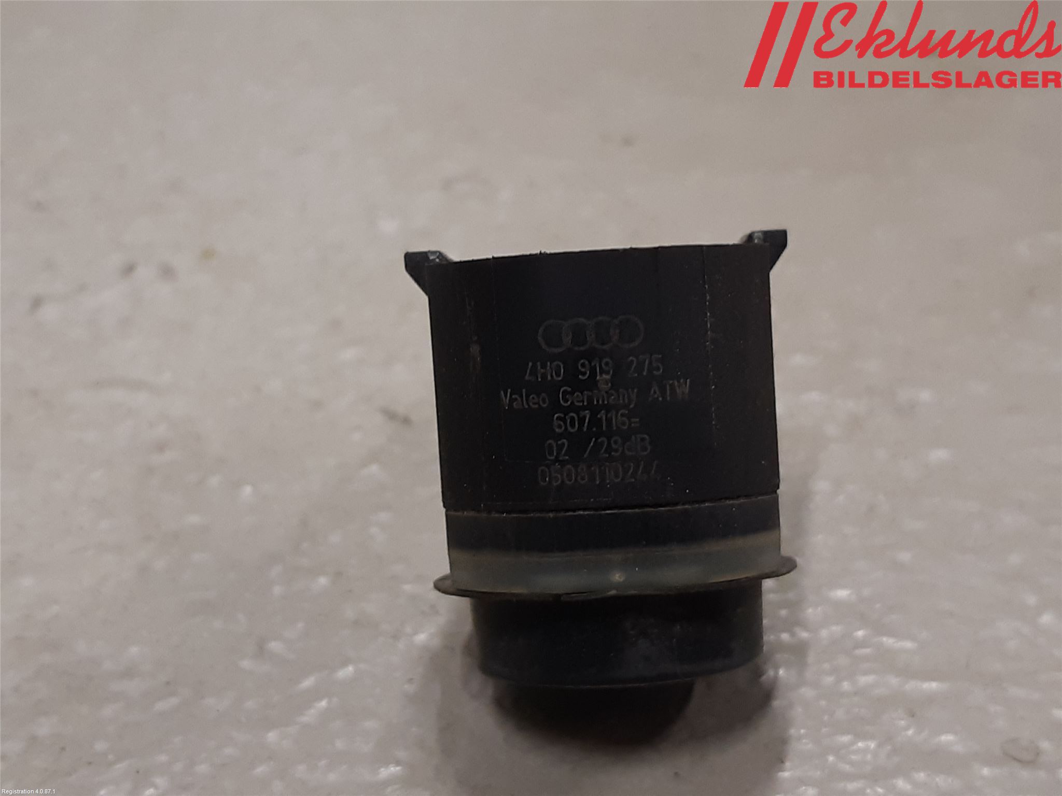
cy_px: 398
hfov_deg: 67.3
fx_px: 798
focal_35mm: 26
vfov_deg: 53.1
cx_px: 531
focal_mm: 3.93
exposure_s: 1/50
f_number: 1.7
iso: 100
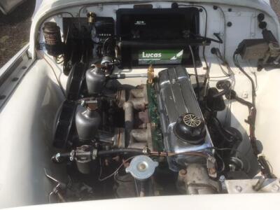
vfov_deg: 48.2
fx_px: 235
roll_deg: -1.2
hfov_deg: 61.7
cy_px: 105
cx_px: 140
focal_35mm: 29
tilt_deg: -41.6
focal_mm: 4.15
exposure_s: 1/1876
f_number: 2.2
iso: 25
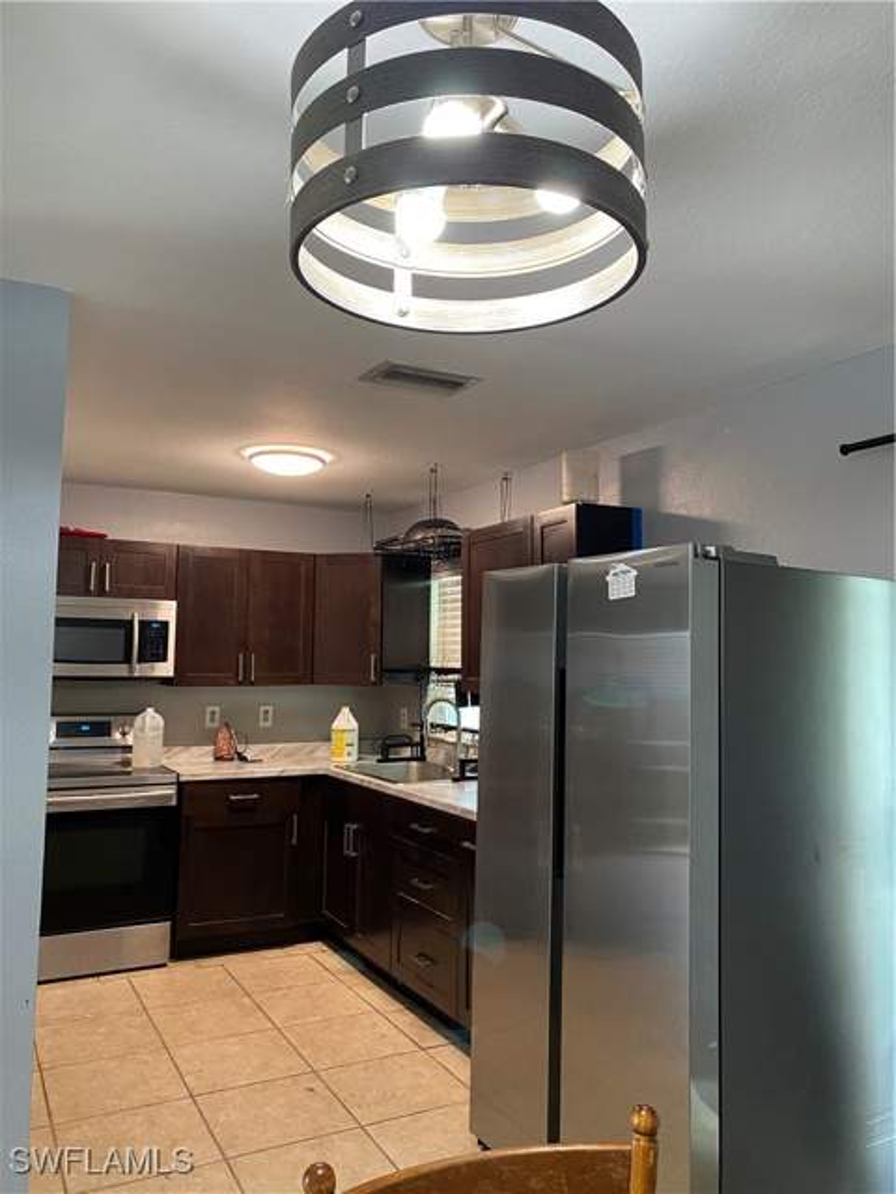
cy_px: 597
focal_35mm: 26
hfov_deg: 53.1
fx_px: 897
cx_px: 448
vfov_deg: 67.3
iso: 250
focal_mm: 4.25
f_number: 1.8
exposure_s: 1/60
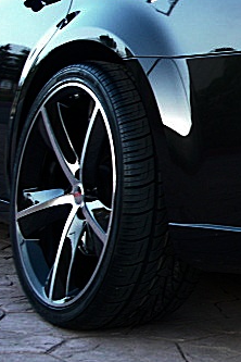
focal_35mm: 72
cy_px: 147
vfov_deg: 28.0
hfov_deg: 17.5
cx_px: 331
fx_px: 723
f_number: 2.8
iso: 200
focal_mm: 6.3
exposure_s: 1/125
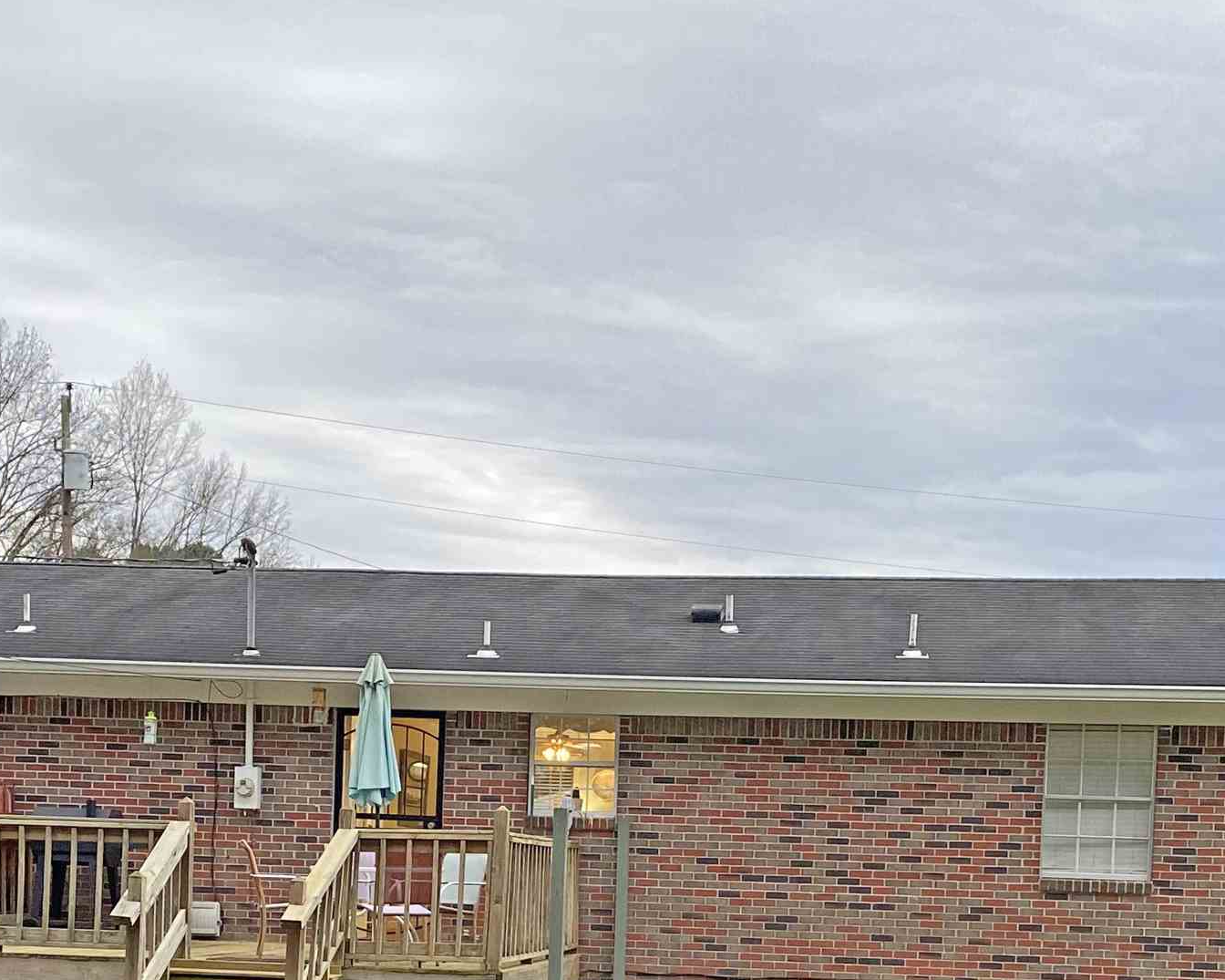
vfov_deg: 24.9
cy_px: 988
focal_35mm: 58
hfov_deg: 32.5
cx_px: 600
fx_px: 2103
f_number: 1.8
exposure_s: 1/60
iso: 125
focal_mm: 4.25
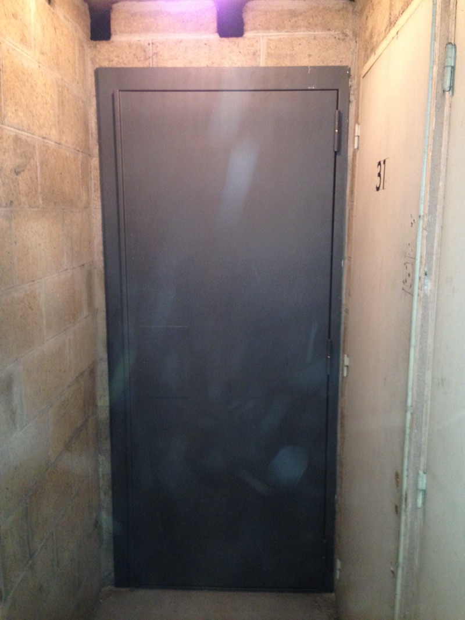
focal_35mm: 33
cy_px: 310
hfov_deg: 43.0
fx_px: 591
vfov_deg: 55.3
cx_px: 232
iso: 250
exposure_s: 1/16
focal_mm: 4.12
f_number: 2.4
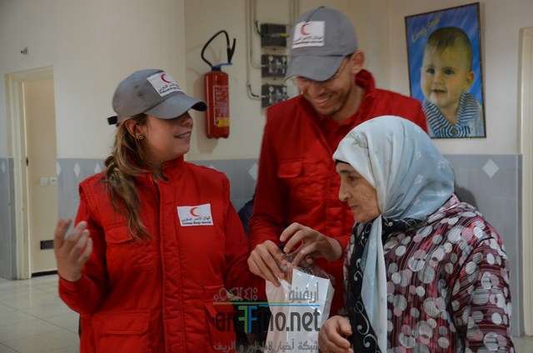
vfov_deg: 25.6
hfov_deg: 37.9
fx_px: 776
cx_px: 266
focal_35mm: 52
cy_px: 176
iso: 1100
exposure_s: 1/30
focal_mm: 35
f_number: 4.5
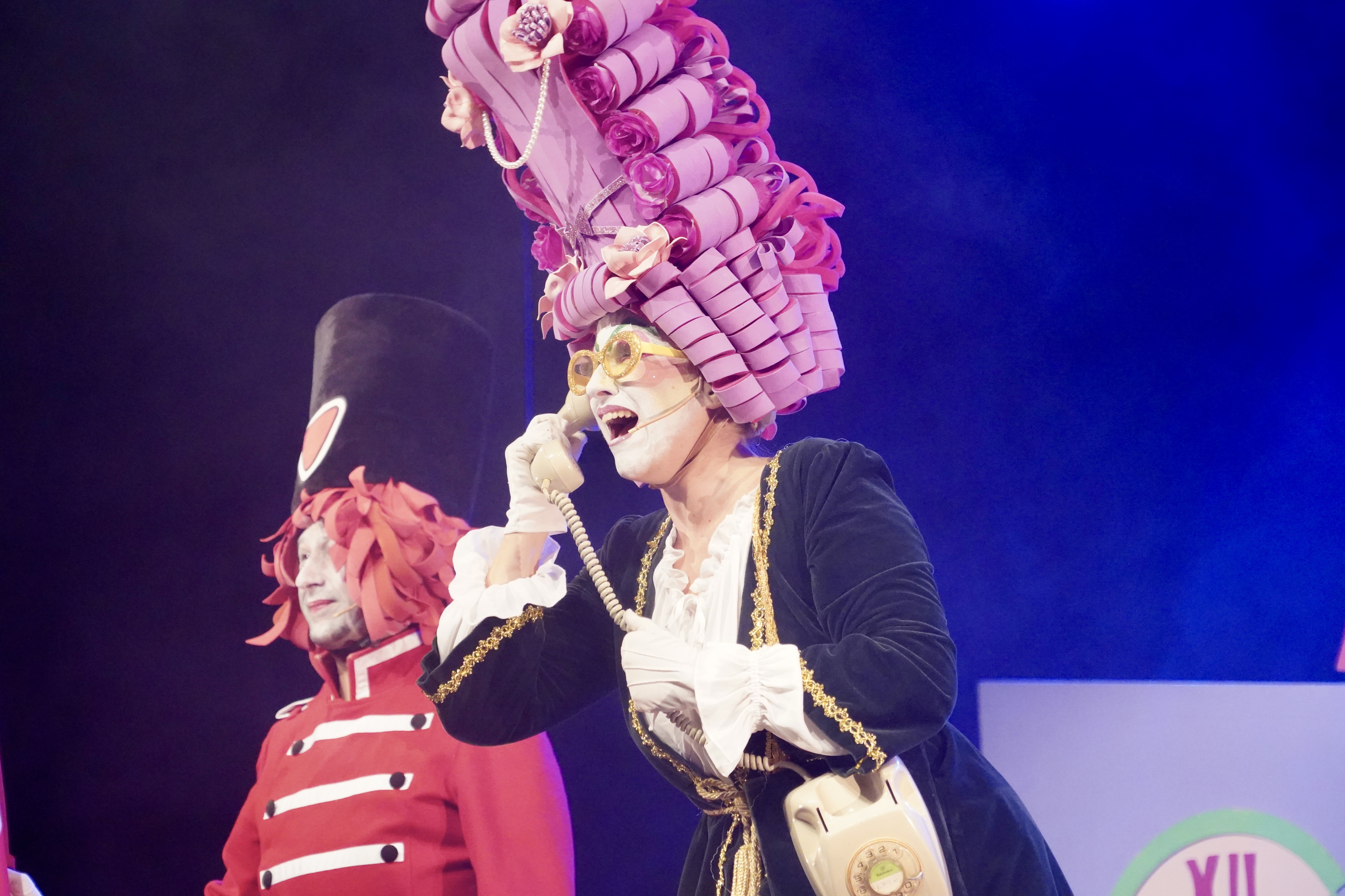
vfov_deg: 10.5
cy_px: 448
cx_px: 672
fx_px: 4857
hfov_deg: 15.8
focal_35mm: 130
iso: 12800
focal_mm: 130
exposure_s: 1/125
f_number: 6.3
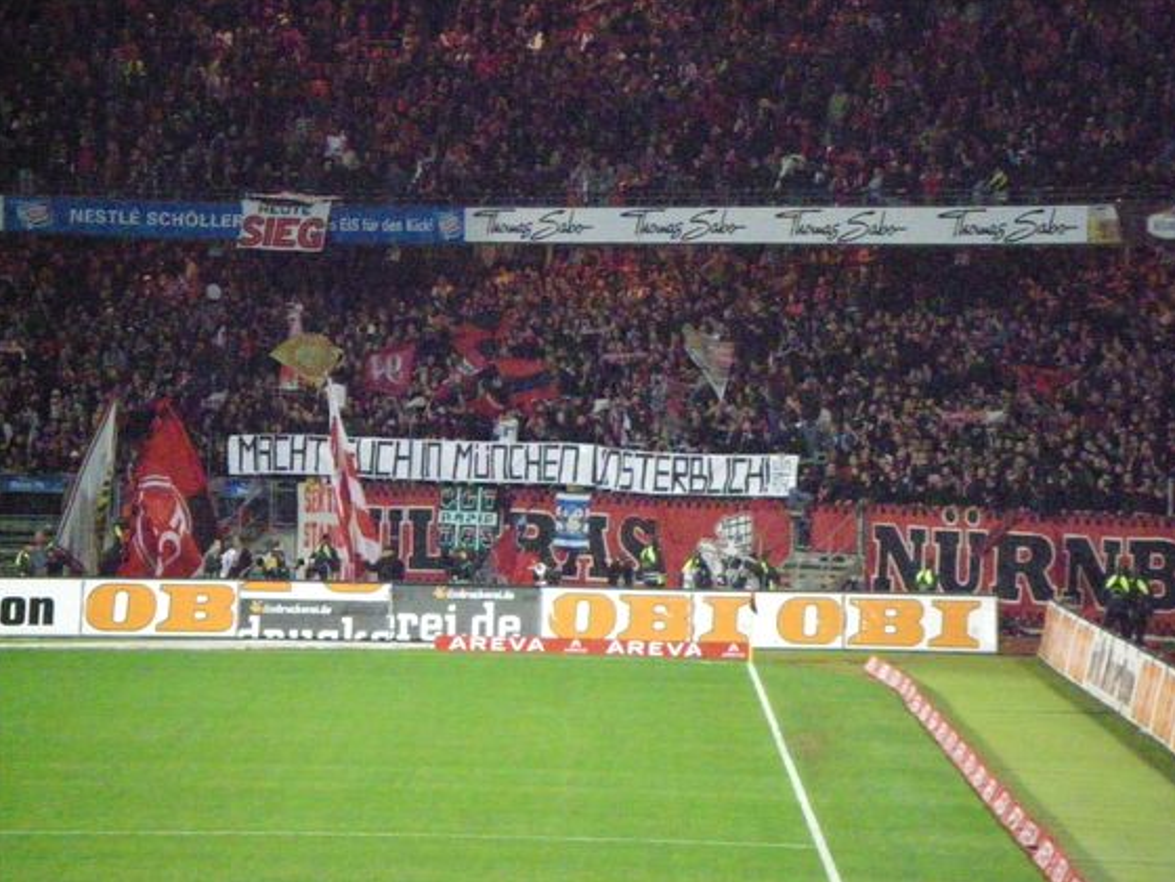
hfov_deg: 8.5
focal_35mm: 232
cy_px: 440
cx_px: 589
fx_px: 7875
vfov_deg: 6.4
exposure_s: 1/160
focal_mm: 37.9
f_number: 4.8
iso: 3200
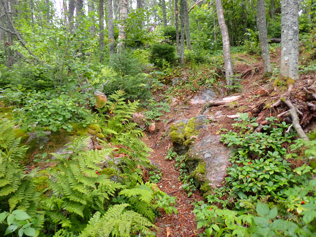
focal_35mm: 30
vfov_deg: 46.8
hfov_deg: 60.0
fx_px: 274
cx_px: 158
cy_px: 118
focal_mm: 5.4
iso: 200
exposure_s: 1/100
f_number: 2.3
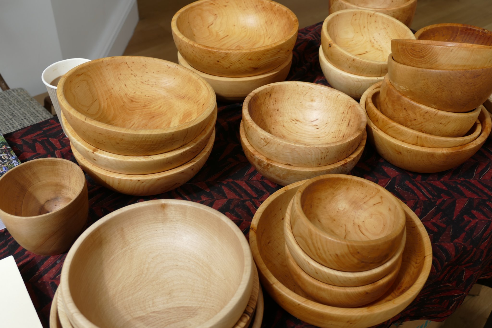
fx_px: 574
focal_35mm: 42
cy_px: 164
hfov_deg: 46.4
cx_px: 246
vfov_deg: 31.9
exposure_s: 1/160
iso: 125
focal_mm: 15.26
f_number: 3.2
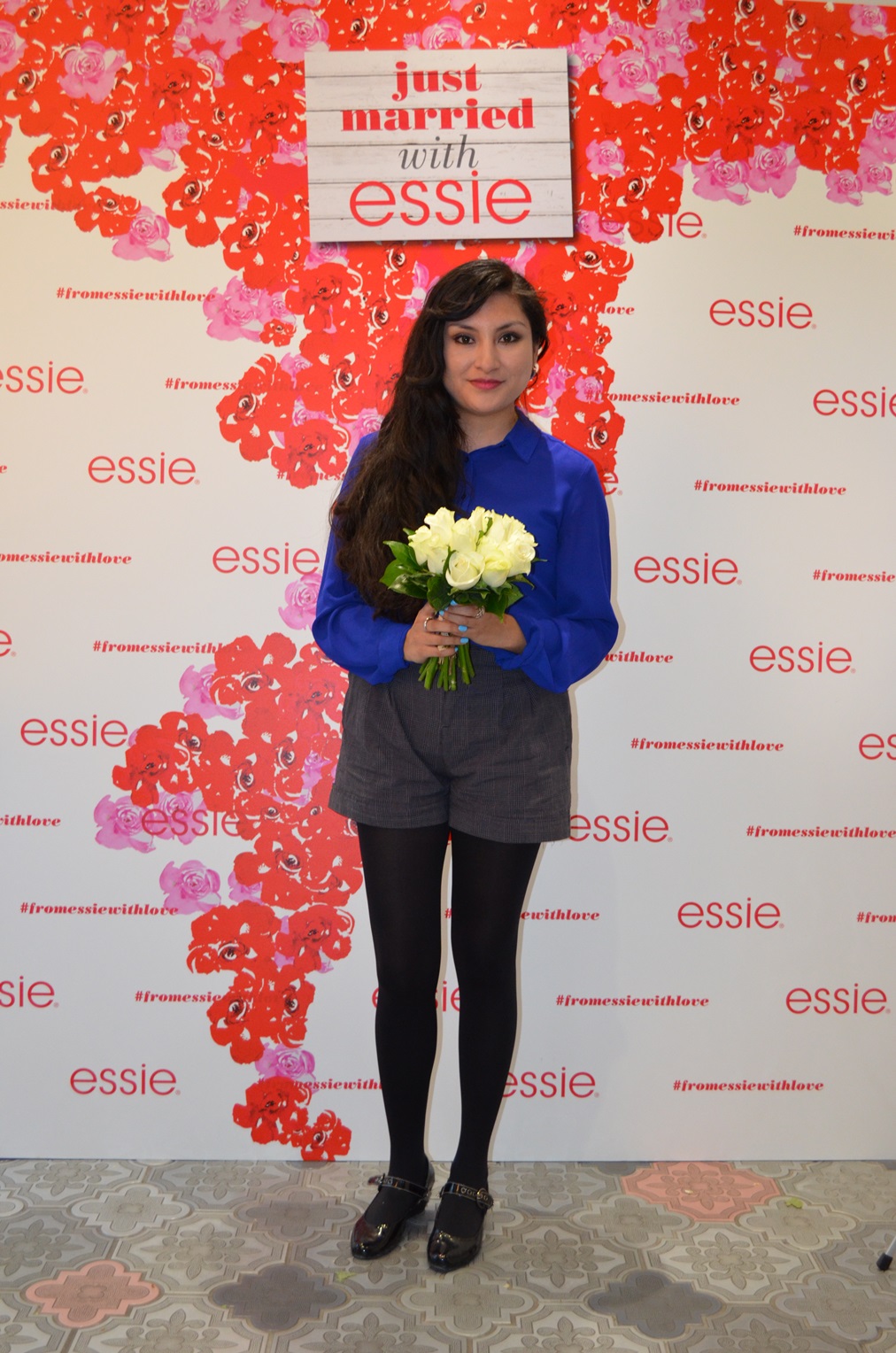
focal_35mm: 39
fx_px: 1463
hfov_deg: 34.1
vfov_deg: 49.6
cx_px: 448
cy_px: 676
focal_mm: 26
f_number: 4.2
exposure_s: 1/60
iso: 1000
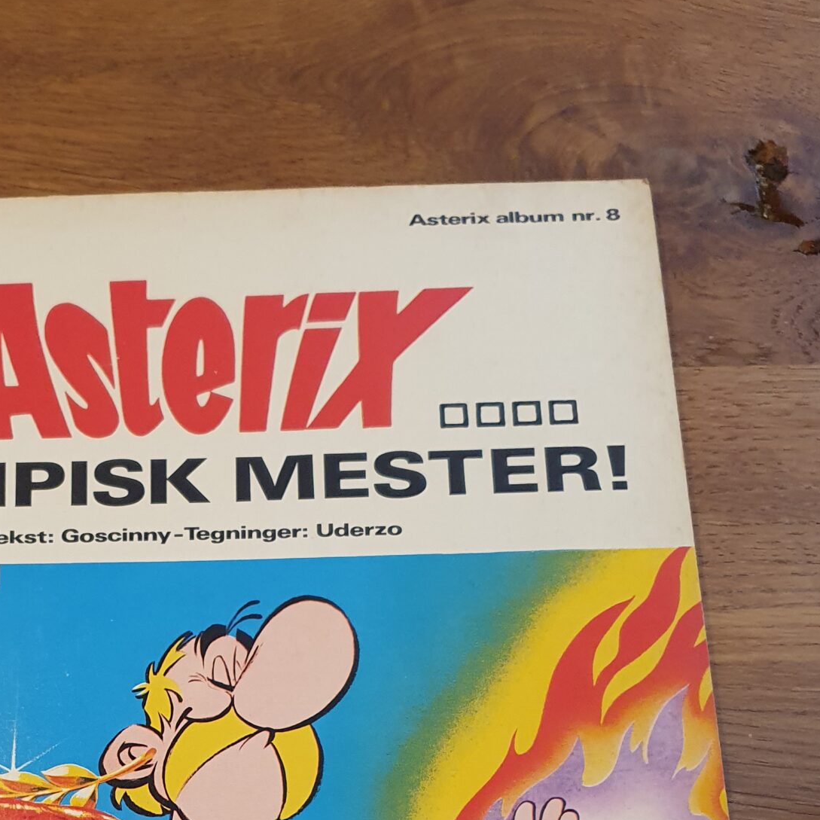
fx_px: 1447
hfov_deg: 30.8
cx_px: 152
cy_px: 786
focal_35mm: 54
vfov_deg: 29.9
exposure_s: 1/50
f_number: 1.5
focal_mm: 4.32
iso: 250
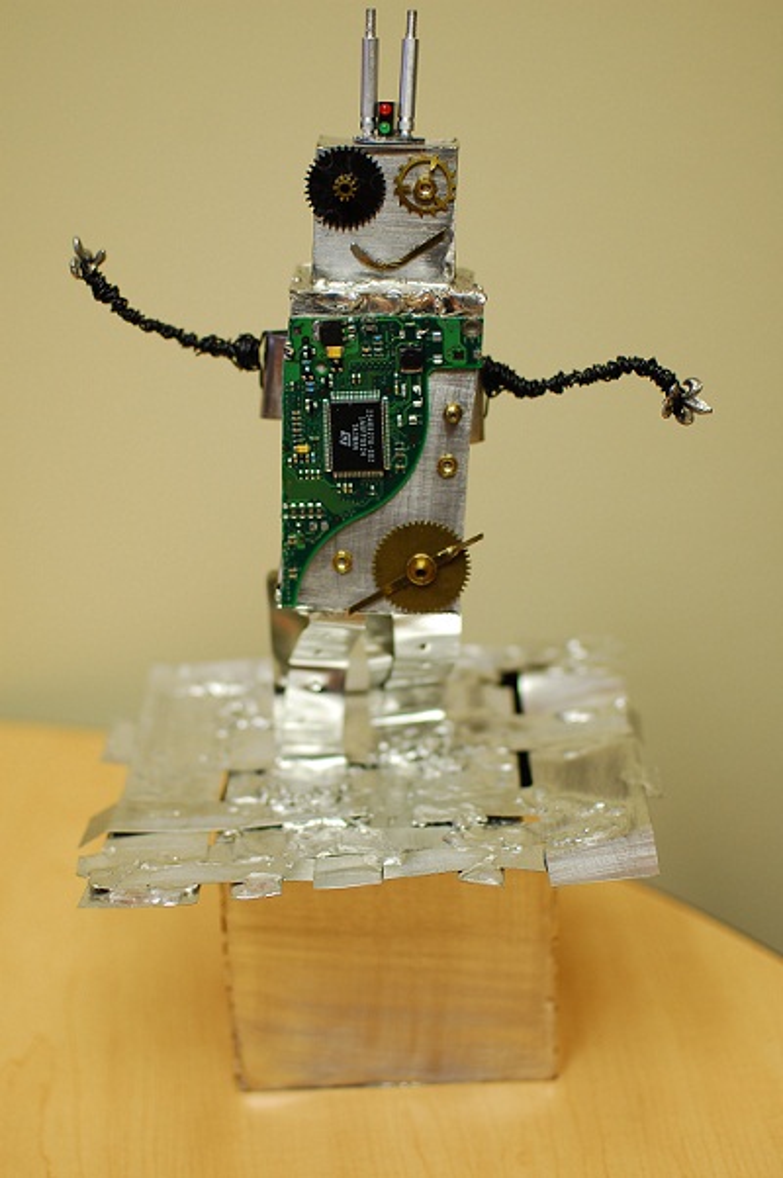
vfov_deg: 37.9
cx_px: 392
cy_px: 589
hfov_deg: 25.7
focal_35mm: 52
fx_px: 1717
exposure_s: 1/40
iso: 200
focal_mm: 35
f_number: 2.2
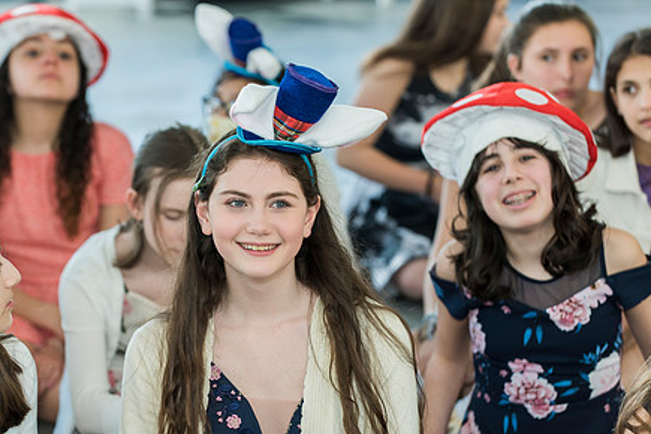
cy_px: 284
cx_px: 275
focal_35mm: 160
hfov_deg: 12.8
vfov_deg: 8.6
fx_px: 2893
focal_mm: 120
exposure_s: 1/160
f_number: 4
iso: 500
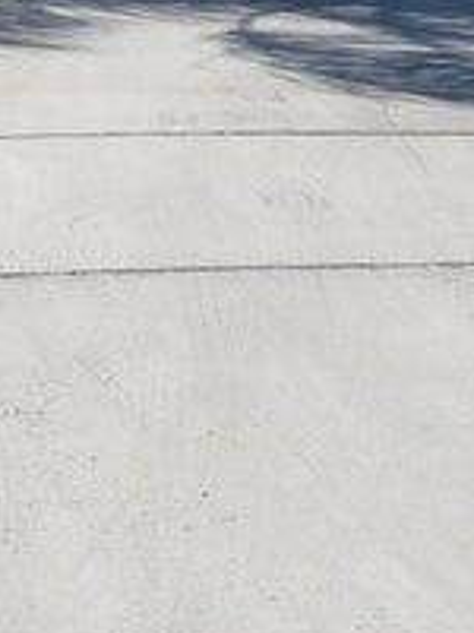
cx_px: 149
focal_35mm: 83
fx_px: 1515
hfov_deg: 17.7
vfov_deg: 21.2
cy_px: -206
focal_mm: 4.3
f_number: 2.4
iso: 50
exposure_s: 1/2289
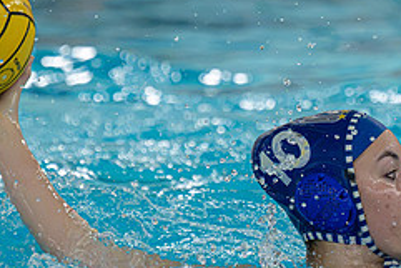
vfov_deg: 2.0
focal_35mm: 701
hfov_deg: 2.9
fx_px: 7813
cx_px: 349
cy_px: 112
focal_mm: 220
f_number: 4
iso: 11400
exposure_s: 1/1000
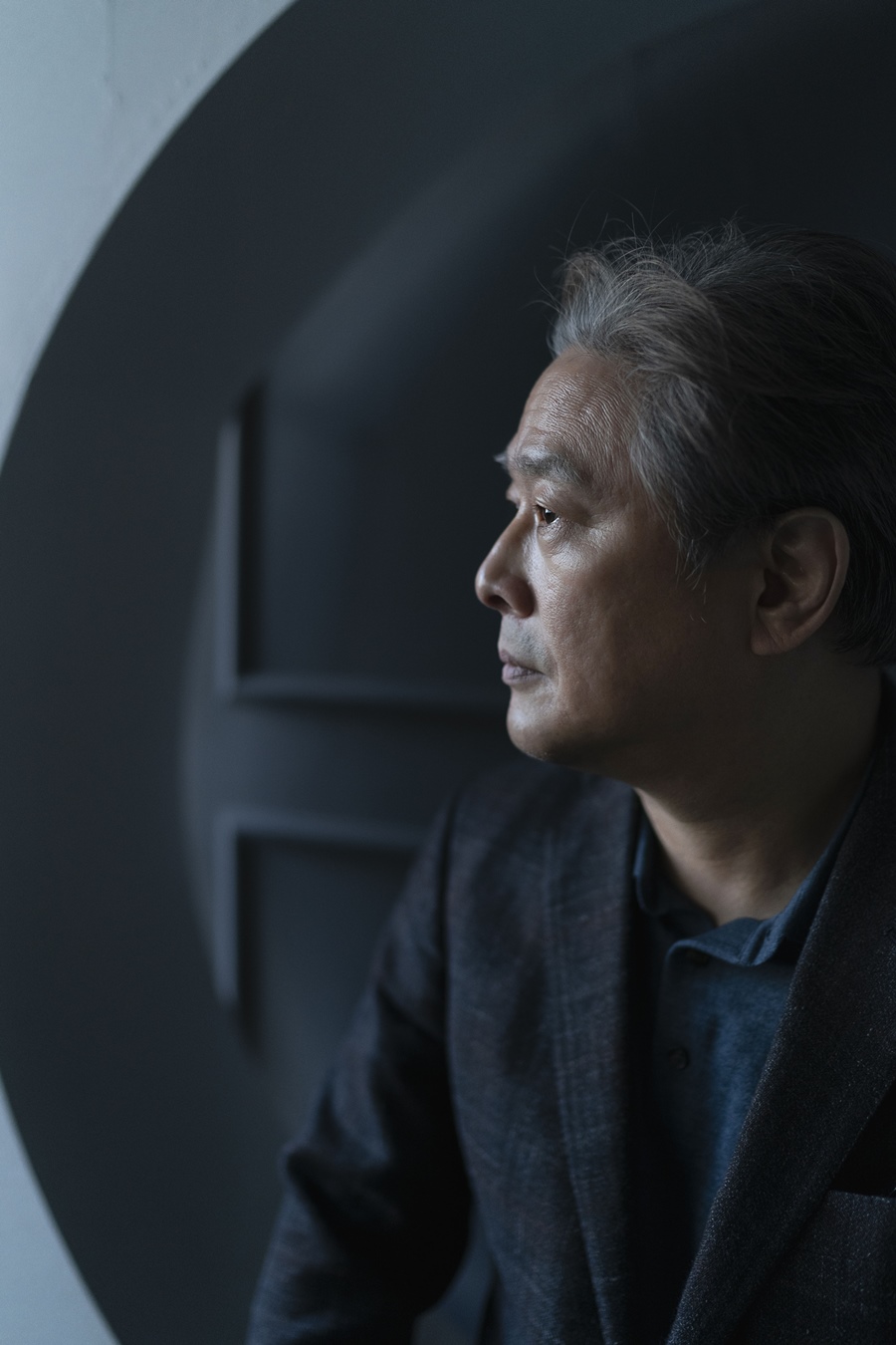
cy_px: 672
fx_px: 1307
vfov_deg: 54.4
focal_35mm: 35
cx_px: 448
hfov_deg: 37.9
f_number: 1.4
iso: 800
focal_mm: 35
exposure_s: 1/320
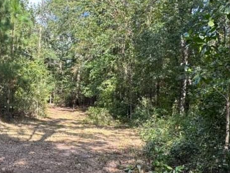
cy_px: 95
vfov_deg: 31.5
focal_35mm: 46
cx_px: 39
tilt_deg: +1.0
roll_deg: -2.7
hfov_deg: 39.3
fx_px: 306
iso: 40
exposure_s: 1/235
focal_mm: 2.22
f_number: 2.2
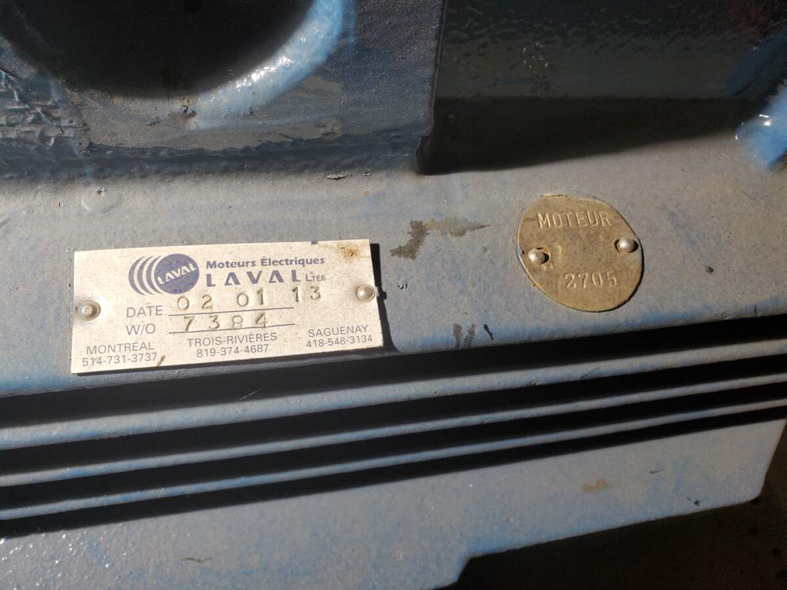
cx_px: 394
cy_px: 295
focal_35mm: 26
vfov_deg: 53.1
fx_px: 591
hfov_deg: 67.3
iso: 100
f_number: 2.4
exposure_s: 1/120
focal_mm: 4.3
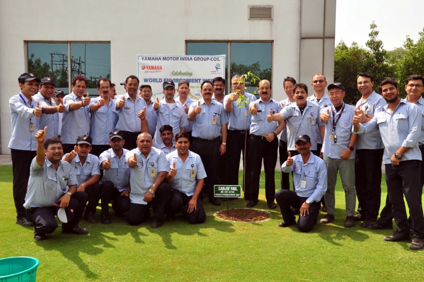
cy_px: 141
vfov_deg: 36.8
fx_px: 423
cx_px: 212
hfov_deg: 53.2
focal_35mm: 36
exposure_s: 1/125
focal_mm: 24
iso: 250
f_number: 13
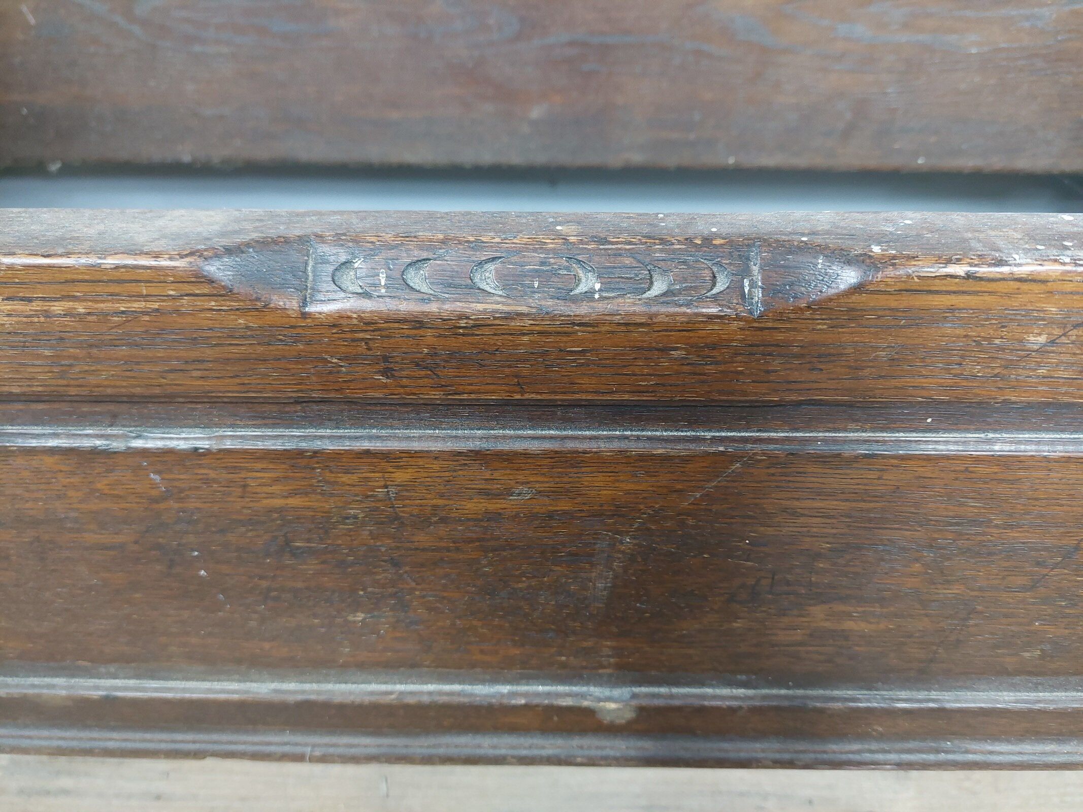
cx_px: 542
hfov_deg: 69.4
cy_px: 406
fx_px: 782
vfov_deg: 54.9
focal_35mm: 25
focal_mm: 5.23
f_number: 1.8
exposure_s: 1/25
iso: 500
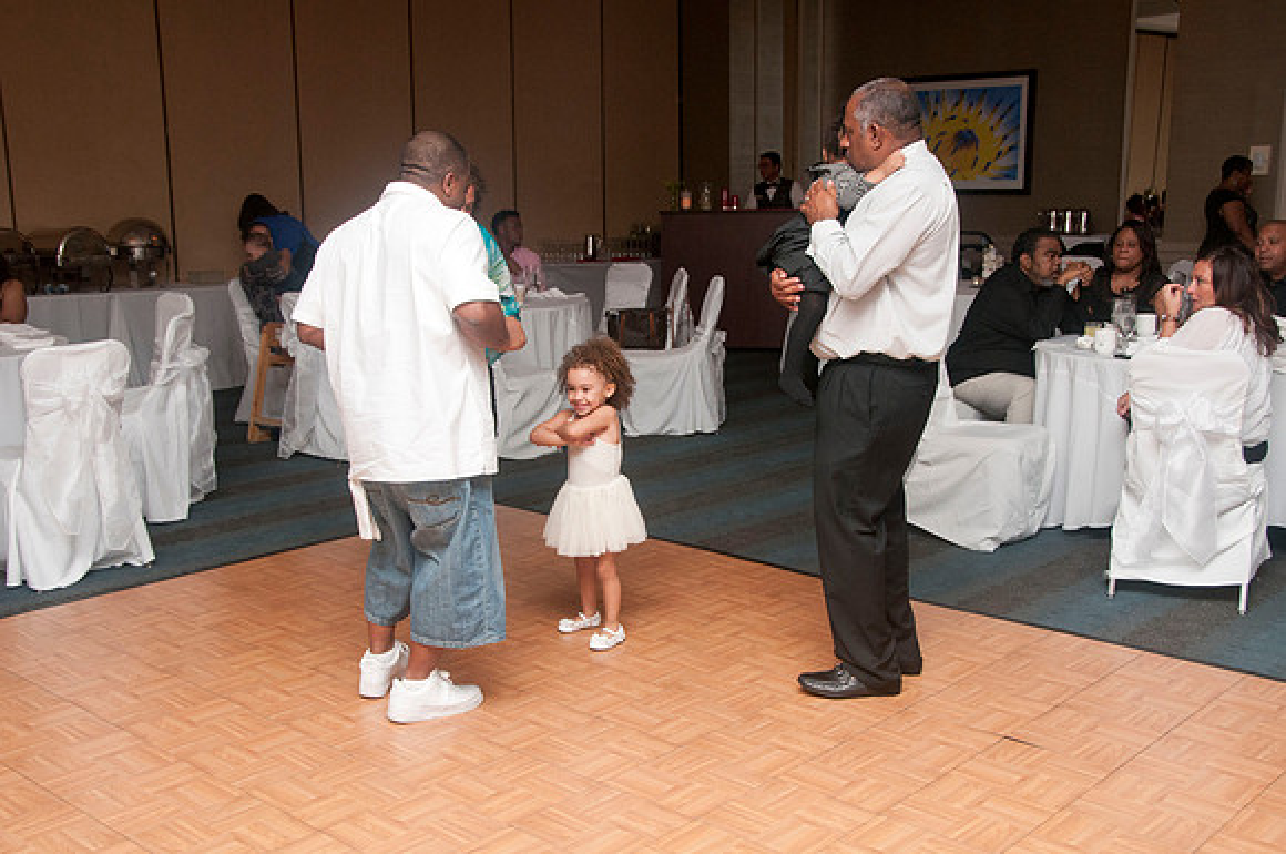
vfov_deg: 34.1
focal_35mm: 39
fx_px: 1391
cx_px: 643
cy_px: 427
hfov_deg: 49.6
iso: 400
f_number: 5.6
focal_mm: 26
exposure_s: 1/125
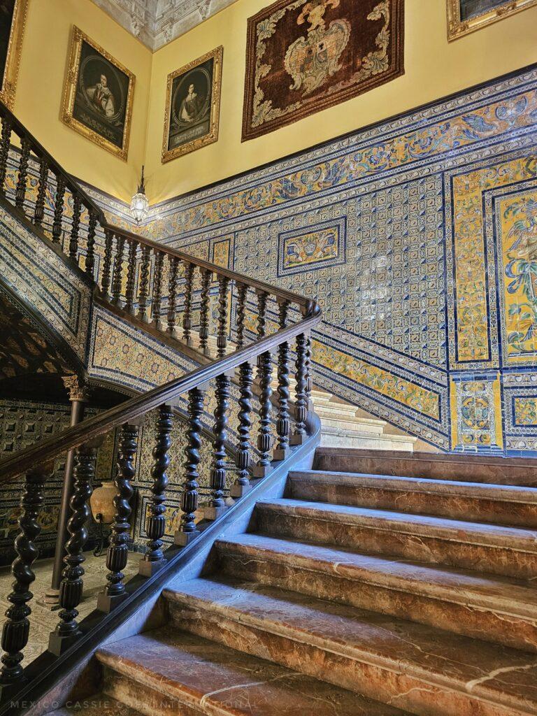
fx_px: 476
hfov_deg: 58.9
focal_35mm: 23
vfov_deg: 73.9
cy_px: 358
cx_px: 268
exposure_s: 1/50
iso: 640
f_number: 1.7
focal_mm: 6.3
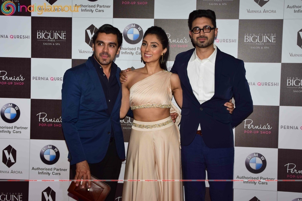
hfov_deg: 31.9
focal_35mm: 63
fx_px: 529
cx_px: 151
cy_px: 100
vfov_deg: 21.6
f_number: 5.6
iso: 400
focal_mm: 42
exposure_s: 1/160
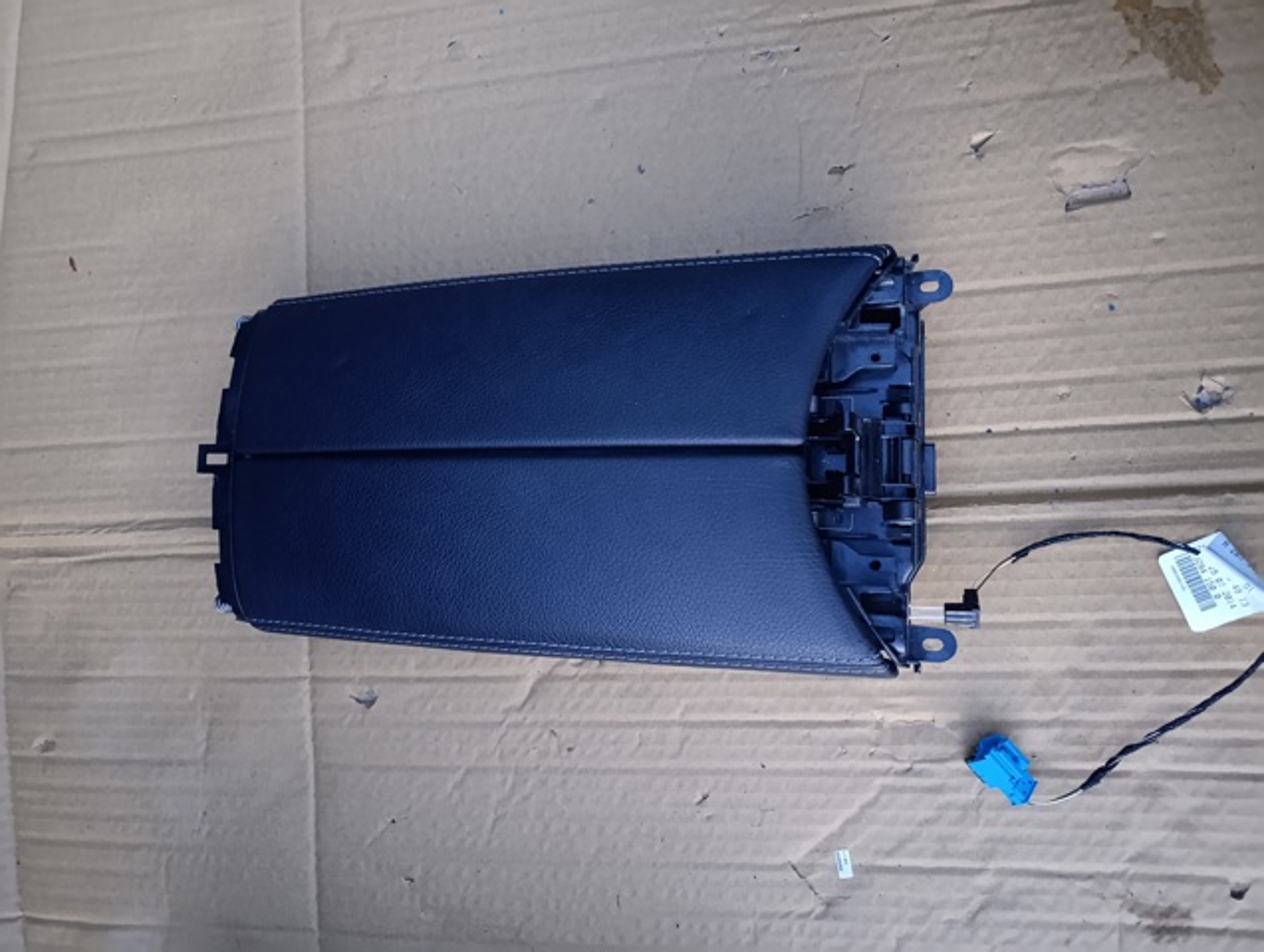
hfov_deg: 73.8
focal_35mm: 23
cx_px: 632
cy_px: 476
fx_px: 841
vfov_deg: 59.0
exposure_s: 1/25
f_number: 1.7
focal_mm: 6.11
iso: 4000
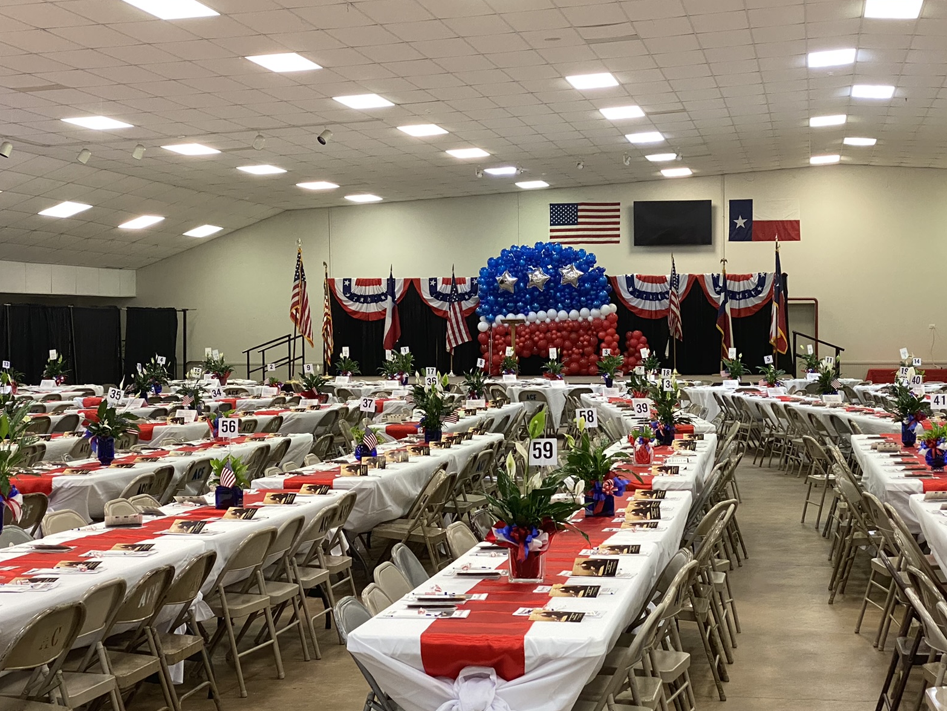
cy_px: 432
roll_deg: +0.1
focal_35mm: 68
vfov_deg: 21.6
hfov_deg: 28.5
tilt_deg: -2.4
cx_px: 529
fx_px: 1861
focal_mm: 6
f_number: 2
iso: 160
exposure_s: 1/60
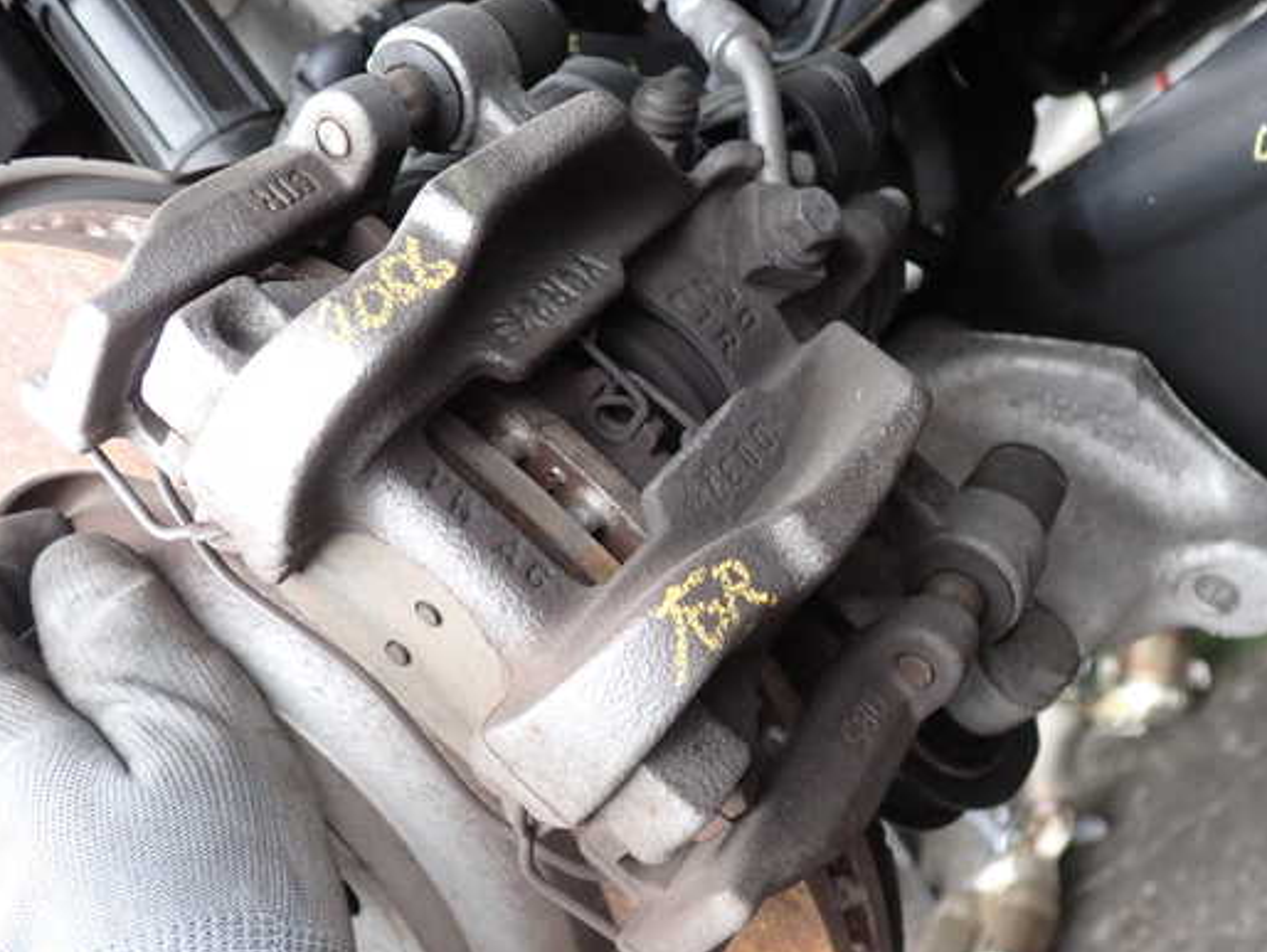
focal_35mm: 35
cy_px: 469
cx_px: 673
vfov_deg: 40.7
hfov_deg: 52.6
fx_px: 1282
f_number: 2.3
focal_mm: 5.4
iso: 200
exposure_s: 1/60
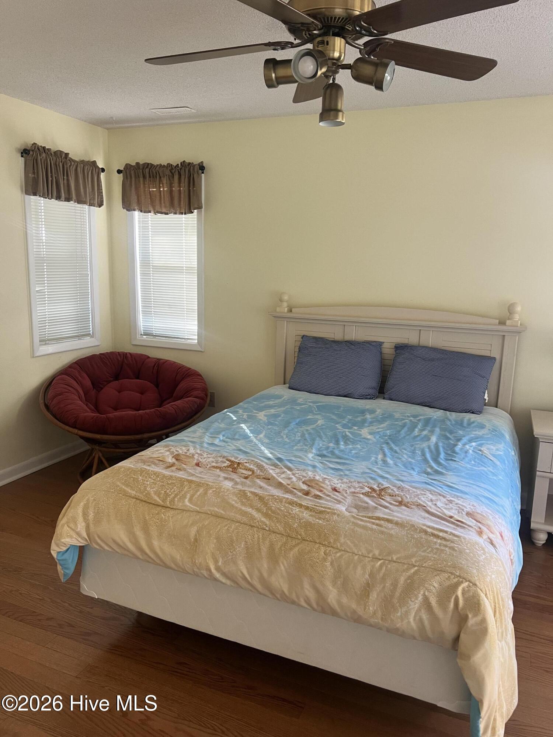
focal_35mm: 26
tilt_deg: -9.0
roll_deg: -2.2
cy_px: 368
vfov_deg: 67.3
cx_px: 276
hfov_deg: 53.1
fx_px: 554
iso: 160
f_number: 1.5
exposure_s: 1/60
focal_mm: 5.7
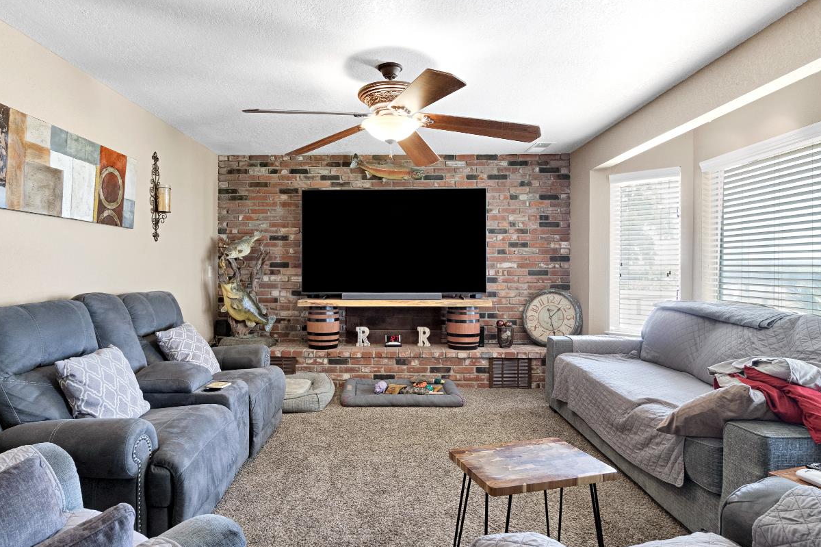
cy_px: 278
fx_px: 470
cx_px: 379
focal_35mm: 21
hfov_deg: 82.1
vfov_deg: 60.3
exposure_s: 1/5
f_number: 8
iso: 320
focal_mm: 11
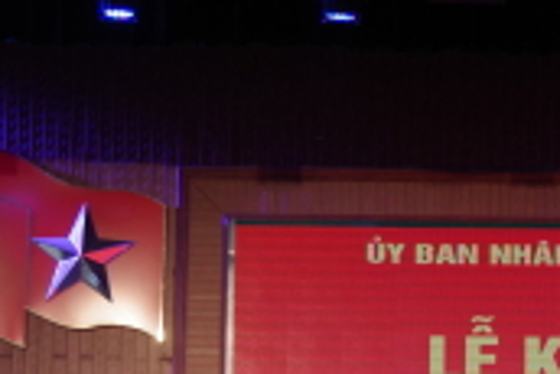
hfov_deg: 15.2
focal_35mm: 134
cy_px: 504
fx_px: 2086
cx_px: 479
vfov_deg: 10.0
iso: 800
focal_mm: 28
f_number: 4
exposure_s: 1/60
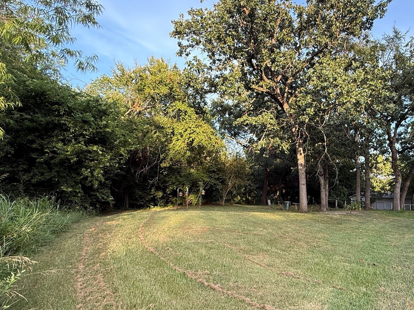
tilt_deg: +4.4
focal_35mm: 25
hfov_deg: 68.3
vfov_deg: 54.7
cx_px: 258
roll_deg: -3.5
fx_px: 299
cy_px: 176
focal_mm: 2.22
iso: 64
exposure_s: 1/159
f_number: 2.2
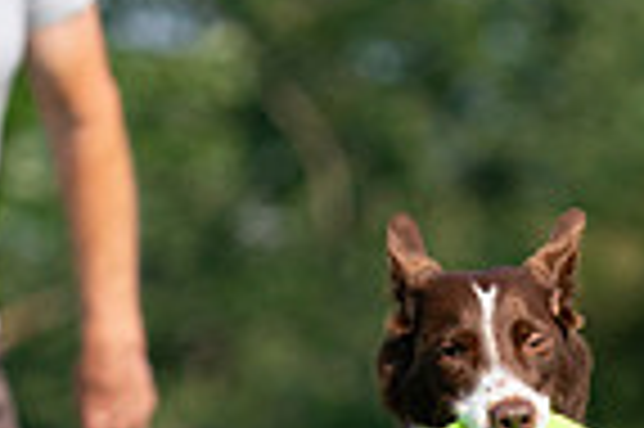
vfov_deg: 1.2
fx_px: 20763
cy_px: 732
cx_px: 522
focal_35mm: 1162
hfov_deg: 1.8
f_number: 5.6
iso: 1250
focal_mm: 286
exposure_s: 1/4000
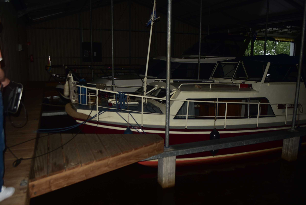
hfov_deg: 67.3
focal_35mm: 27
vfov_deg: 48.0
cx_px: 153
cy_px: 102
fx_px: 230
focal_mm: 18
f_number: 3.5
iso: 100
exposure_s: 1/200
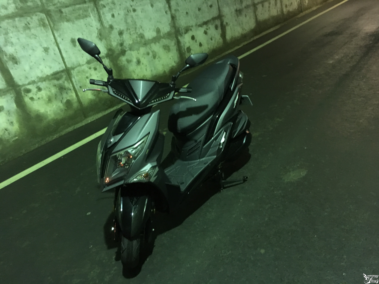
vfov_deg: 48.2
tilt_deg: -21.0
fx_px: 318
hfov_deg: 61.7
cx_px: 190
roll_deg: +11.7
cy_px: 142
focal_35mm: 29
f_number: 2.2
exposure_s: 1/15
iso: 400
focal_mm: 4.15
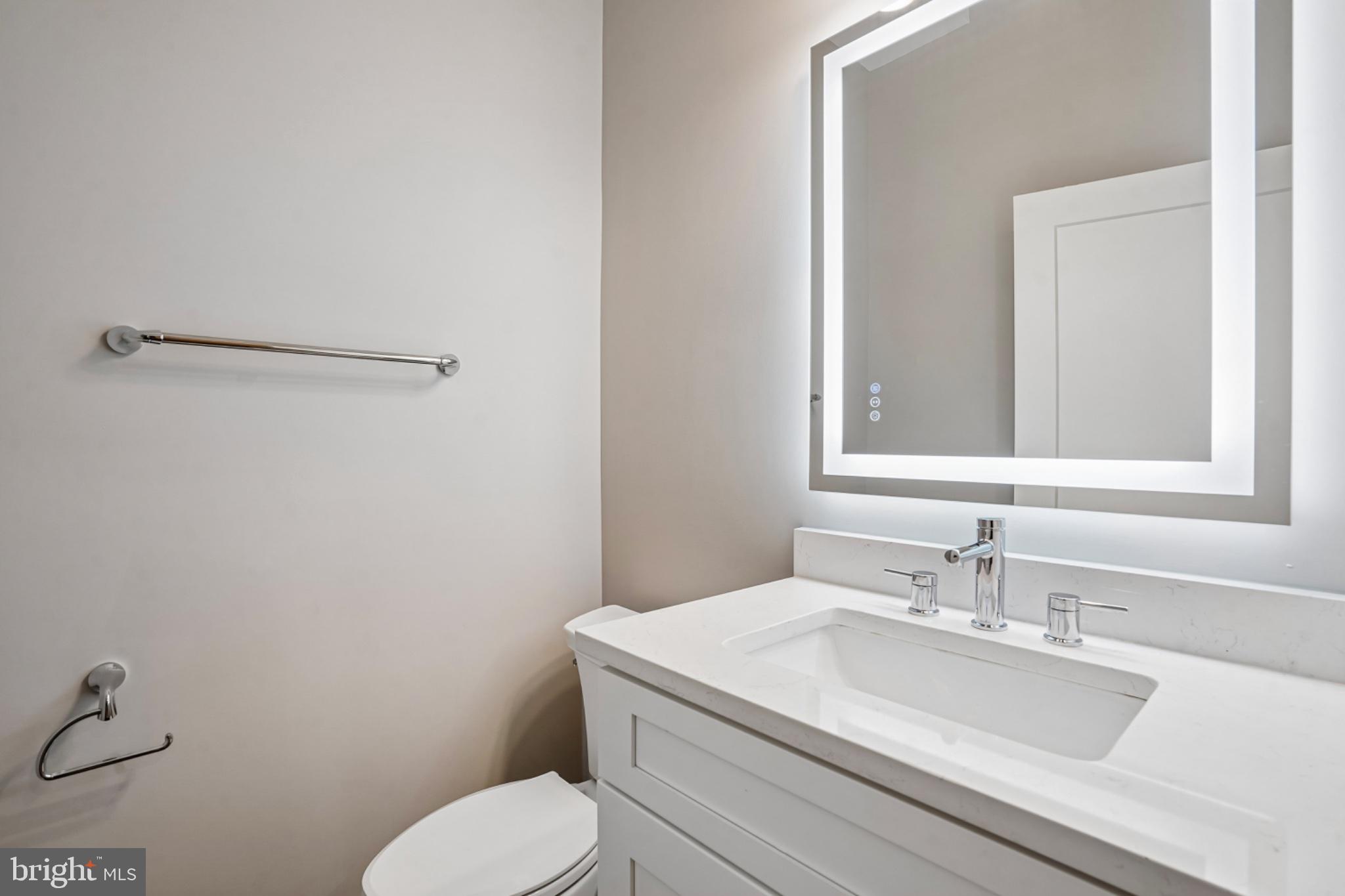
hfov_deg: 96.7
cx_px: 672
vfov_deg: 73.7
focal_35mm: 16
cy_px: 448
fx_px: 598
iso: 200
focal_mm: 16
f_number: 8
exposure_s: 1/25
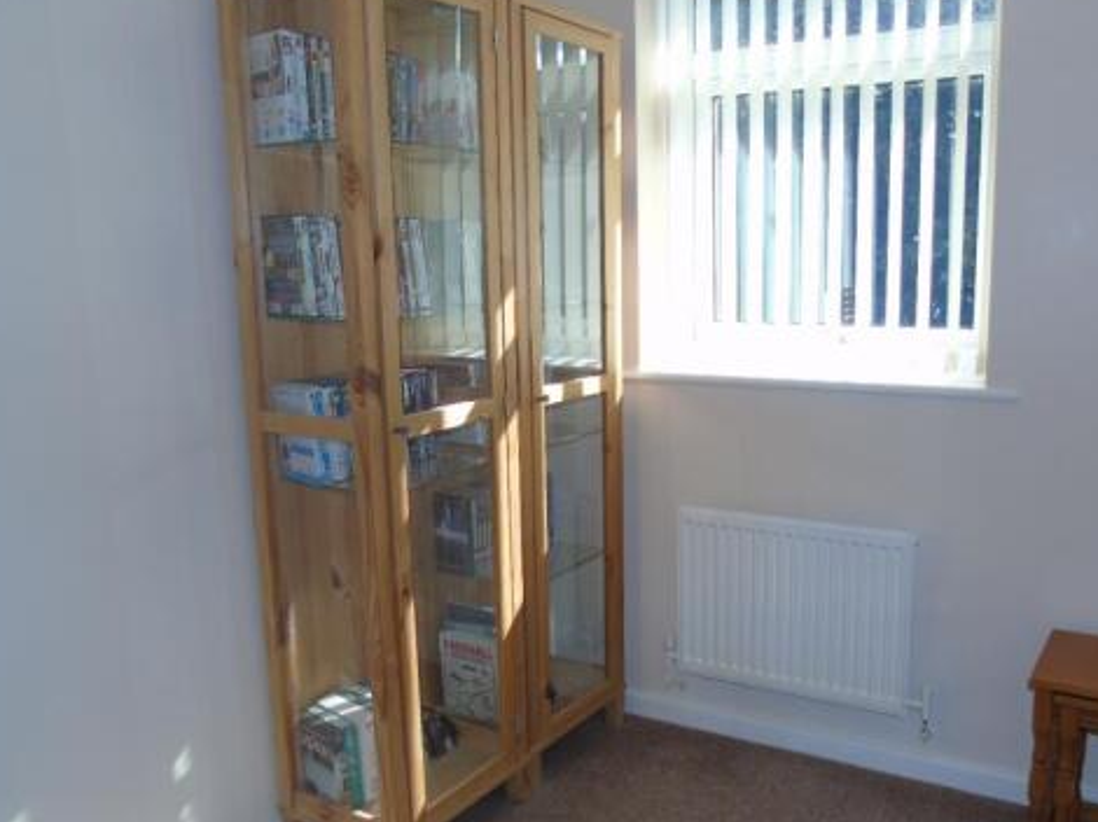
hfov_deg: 58.0
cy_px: 440
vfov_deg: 45.4
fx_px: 983
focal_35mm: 31
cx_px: 651
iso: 80
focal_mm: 4.4
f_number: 3.4
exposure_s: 1/125
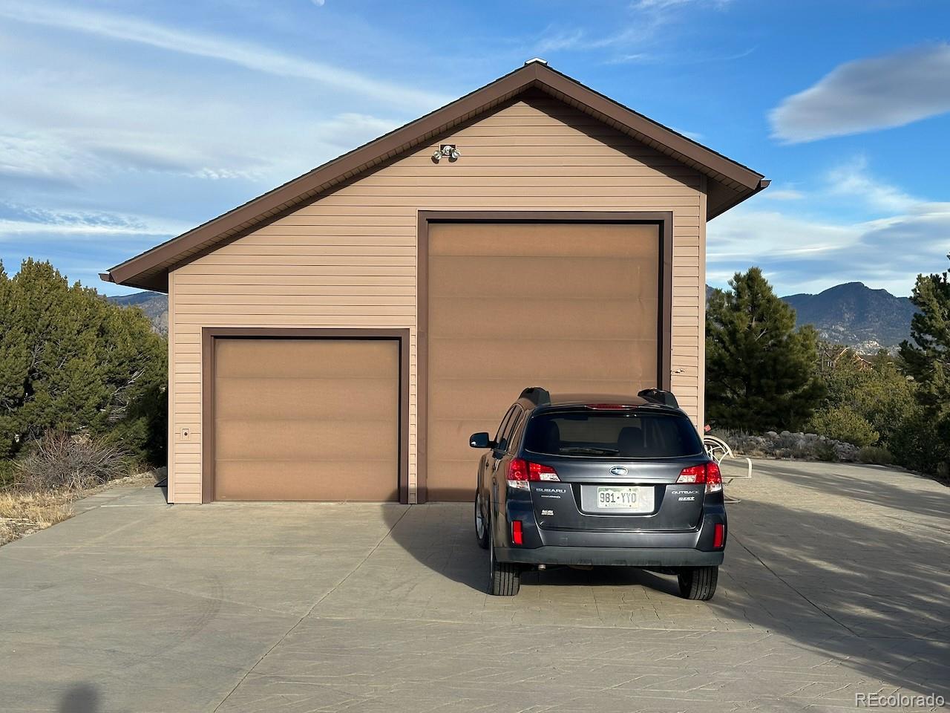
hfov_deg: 39.7
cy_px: 356
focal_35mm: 48
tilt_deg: -0.2
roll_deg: -0.3
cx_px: 475
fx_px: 1317
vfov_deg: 30.3
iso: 64
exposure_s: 1/2890
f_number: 1.78
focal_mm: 6.86
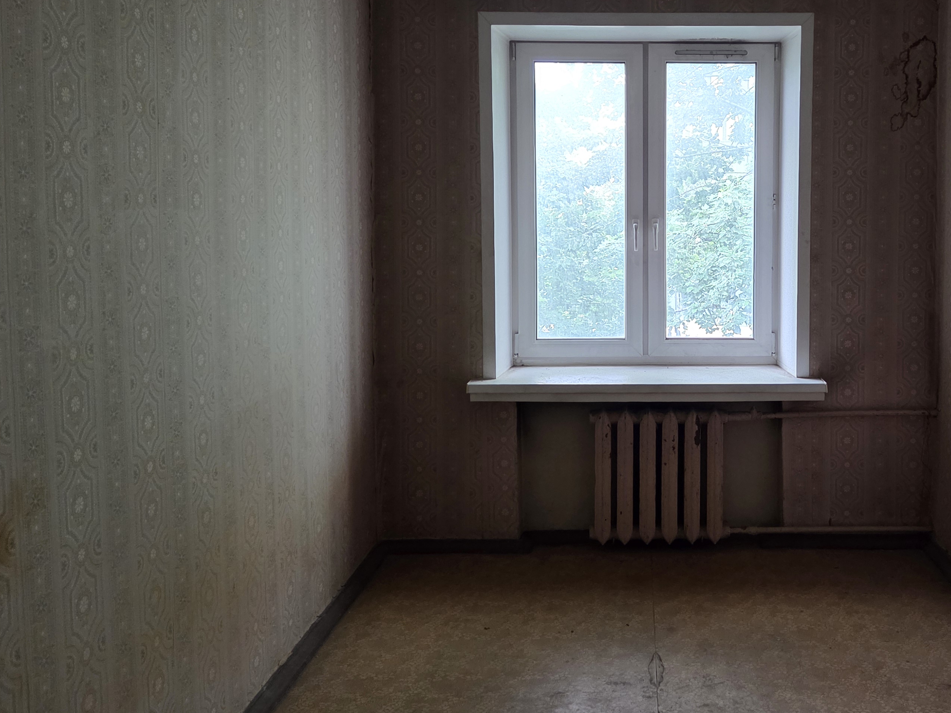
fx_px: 989
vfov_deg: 39.4
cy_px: 267
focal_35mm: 36
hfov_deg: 50.3
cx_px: 644
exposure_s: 1/100
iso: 640
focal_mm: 5.4
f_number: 1.8
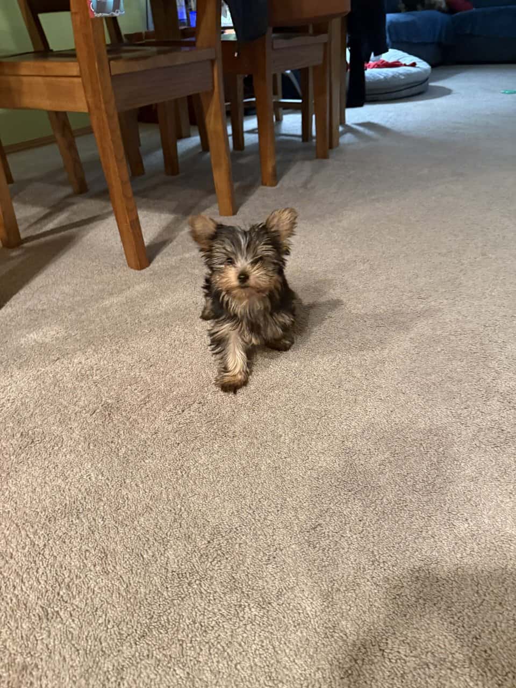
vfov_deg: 71.6
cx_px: 258
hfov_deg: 56.8
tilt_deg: -33.1
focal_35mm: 24
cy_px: 344
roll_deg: +4.9
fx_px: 477
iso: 800
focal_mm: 6.76
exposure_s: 1/40
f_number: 1.78
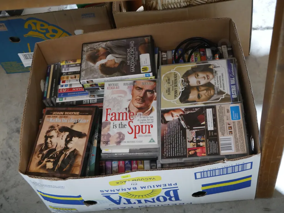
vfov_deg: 29.1
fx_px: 410
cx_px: 142
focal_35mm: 50
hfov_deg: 38.2
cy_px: 106
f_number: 5.3
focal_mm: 25
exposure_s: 1/40
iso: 3200
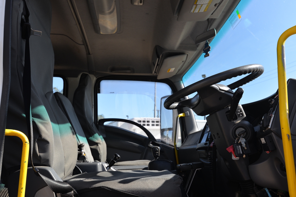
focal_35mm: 35
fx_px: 288
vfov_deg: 37.8
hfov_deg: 54.4
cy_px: 98
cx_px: 148
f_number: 8
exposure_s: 1/250
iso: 200
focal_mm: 35
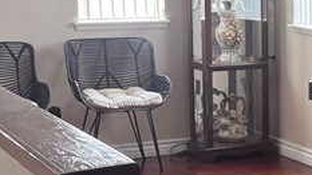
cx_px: 556
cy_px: 55
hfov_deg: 15.9
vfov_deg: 10.5
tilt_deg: -6.2
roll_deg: -1.2
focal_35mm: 115
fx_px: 951
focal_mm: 6.76
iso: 200
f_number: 1.78
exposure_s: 1/74
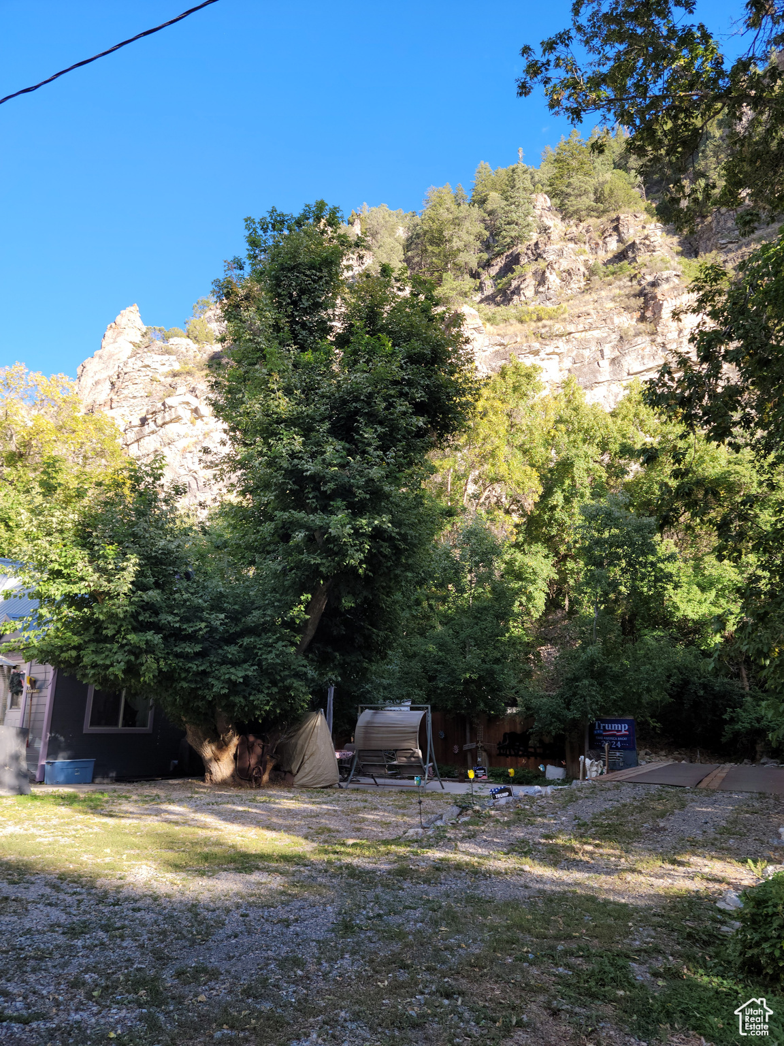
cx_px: 392
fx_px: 846
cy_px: 523
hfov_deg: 49.7
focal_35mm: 28
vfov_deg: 63.4
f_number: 2
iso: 25
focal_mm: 5.9
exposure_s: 1/180
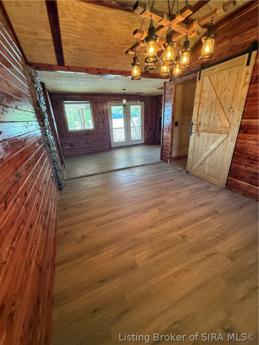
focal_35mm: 14
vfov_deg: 102.1
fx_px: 140
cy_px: 172
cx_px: 130
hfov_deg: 85.7
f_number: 2.2
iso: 500
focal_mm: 2.22
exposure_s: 1/60
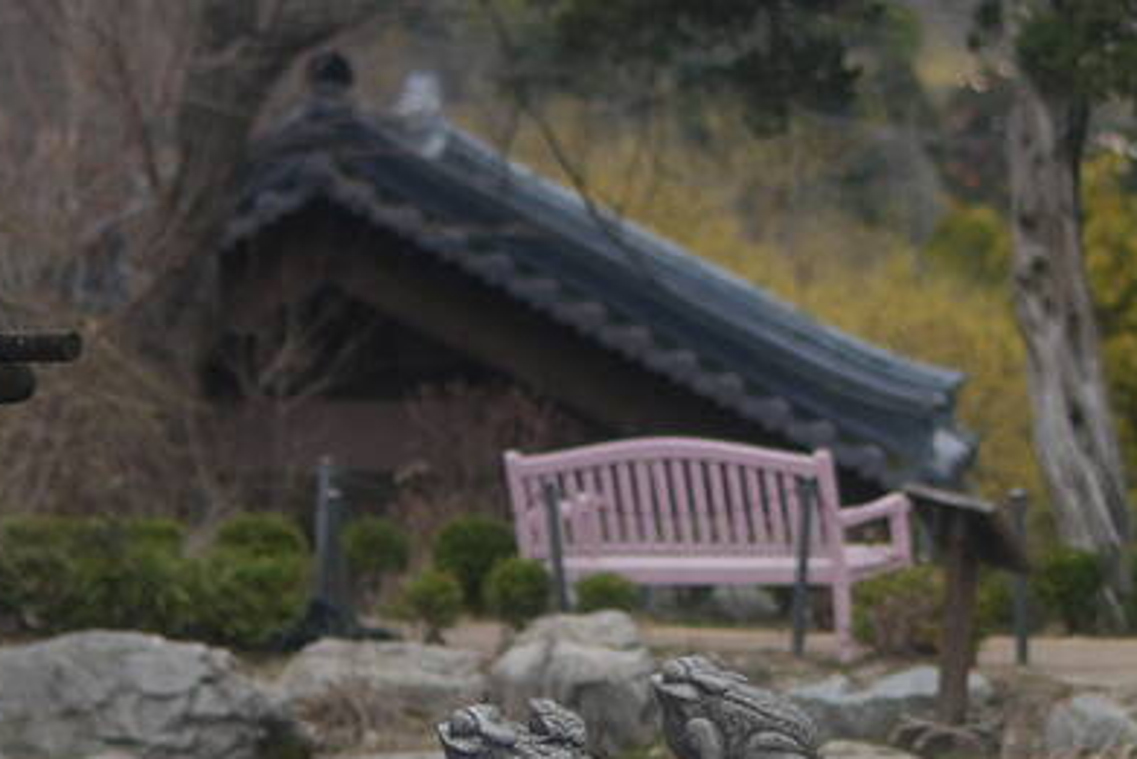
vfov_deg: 4.2
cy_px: 156
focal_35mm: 327
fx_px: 10331
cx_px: 654
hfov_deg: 6.3
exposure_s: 1/4000
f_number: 1.4
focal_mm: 50
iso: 100
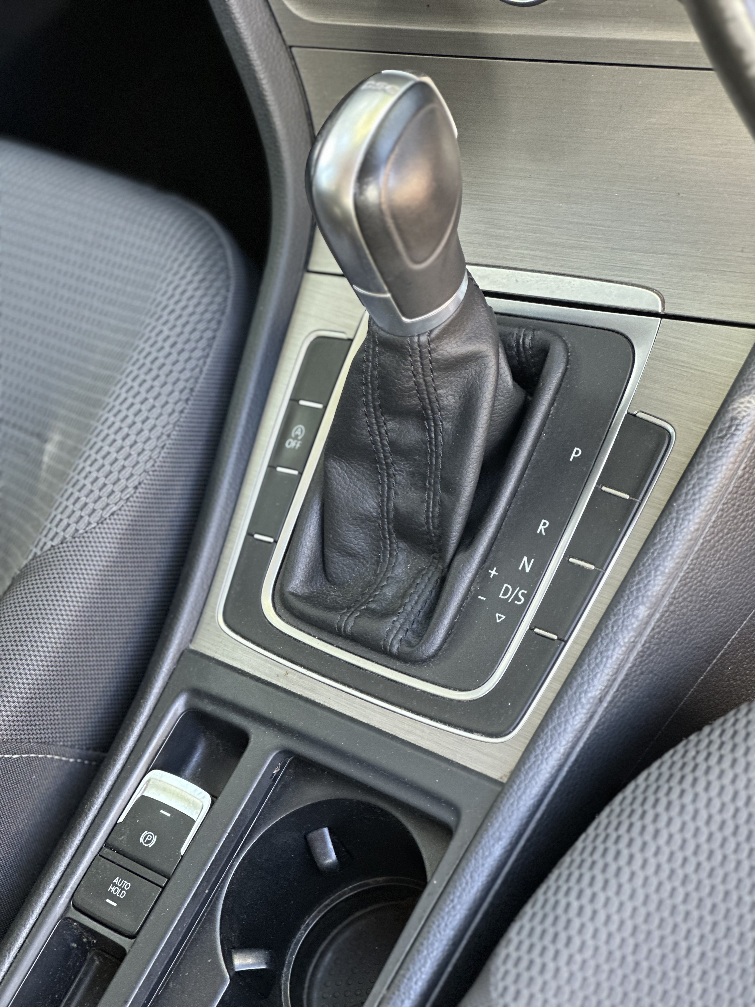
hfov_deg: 19.1
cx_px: 378
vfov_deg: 25.3
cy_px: 504
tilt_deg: -46.2
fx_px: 2239
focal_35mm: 77
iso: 250
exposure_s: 1/40
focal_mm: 9
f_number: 2.8
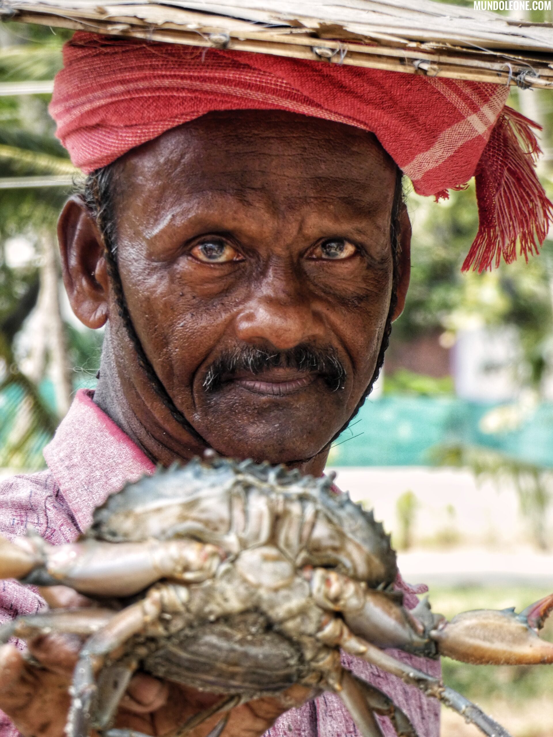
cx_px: 276
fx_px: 5027
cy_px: 368
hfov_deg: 6.3
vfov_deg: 8.4
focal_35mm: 236
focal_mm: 42.3
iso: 125
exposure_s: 1/125
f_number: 5.5
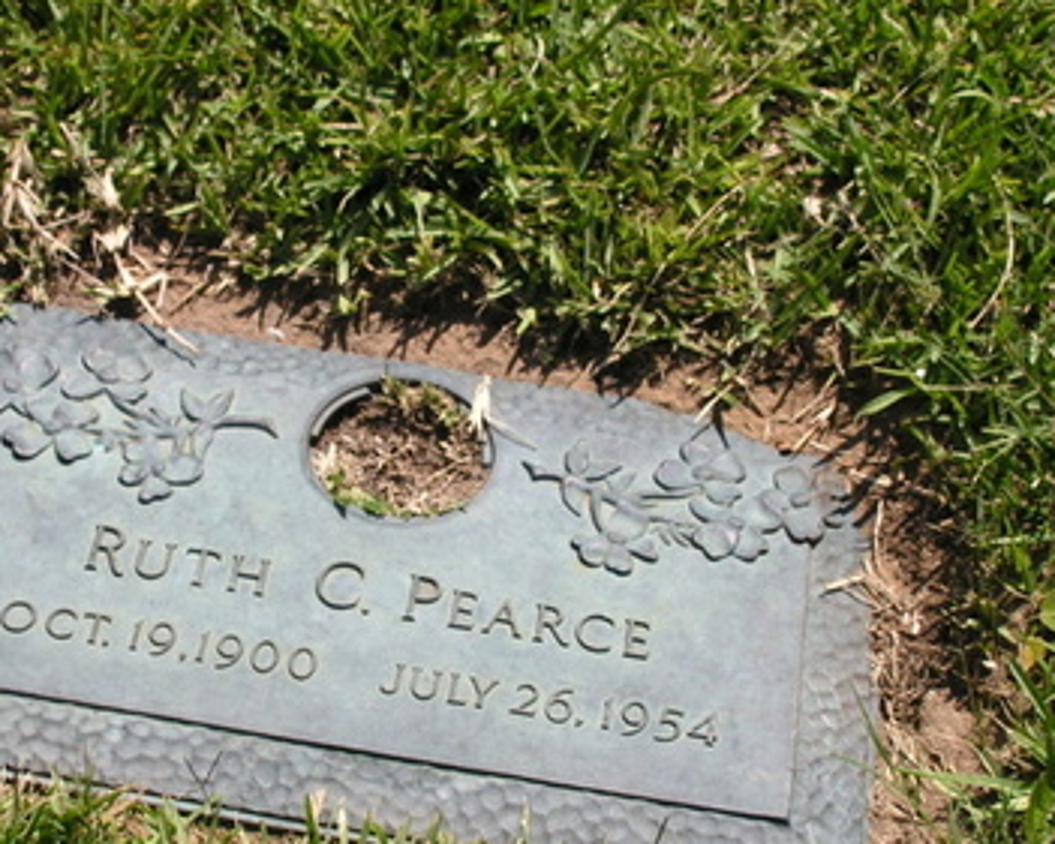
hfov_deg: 24.7
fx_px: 2405
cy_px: 568
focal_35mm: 77
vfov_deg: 19.8
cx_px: 394
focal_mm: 8.9
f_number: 5
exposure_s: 1/418
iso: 50
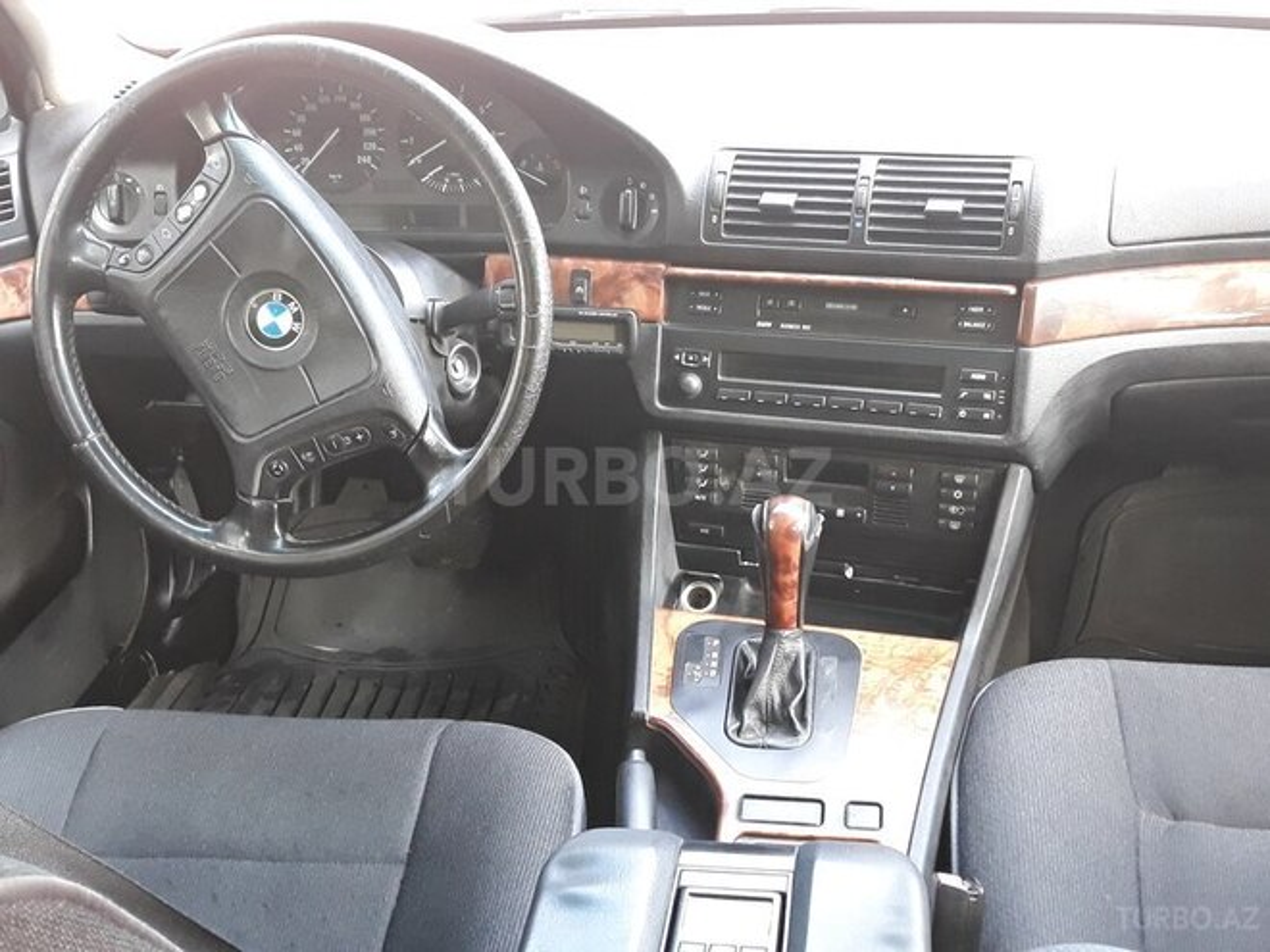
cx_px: 635
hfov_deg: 65.3
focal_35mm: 27
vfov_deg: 51.4
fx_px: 991
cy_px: 476
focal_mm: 3.71
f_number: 1.7
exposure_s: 1/50
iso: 200
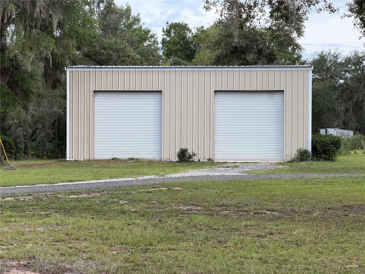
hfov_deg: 19.6
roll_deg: +0.8
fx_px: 1054
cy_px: 137
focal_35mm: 100
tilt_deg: -1.4
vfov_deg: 14.8
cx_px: 182
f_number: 2.8
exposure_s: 1/638
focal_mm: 16.89
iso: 50
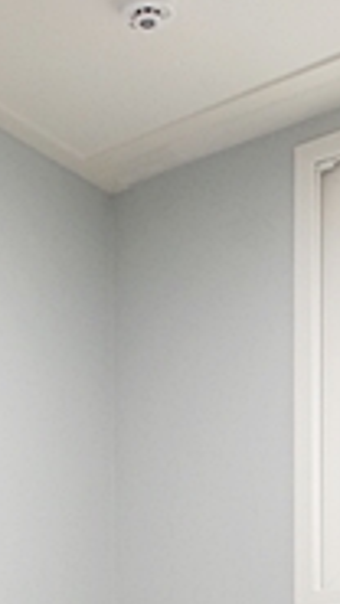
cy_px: 722
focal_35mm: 68
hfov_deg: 17.7
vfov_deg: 27.4
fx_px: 1090
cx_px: 137
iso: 800
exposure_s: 1/25
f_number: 9
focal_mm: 10
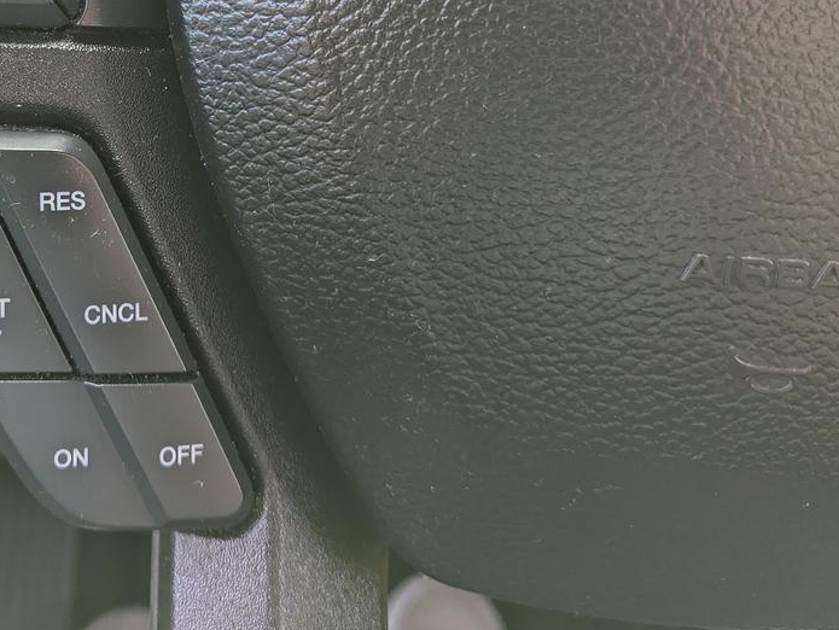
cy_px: 75
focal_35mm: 46
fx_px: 1115
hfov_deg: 39.5
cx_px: 160
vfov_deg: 30.3
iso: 84
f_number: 1.89
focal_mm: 5.43
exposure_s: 1/120
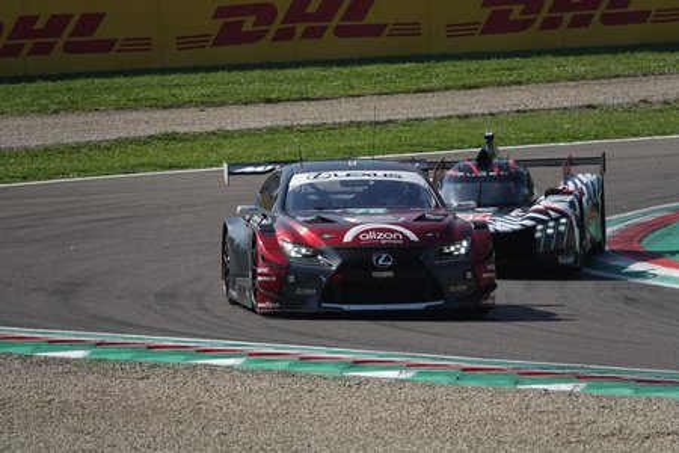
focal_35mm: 500
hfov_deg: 4.1
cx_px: 340
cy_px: 226
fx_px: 9430
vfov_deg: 2.7
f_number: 5
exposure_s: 1/800
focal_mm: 183.43
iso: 100
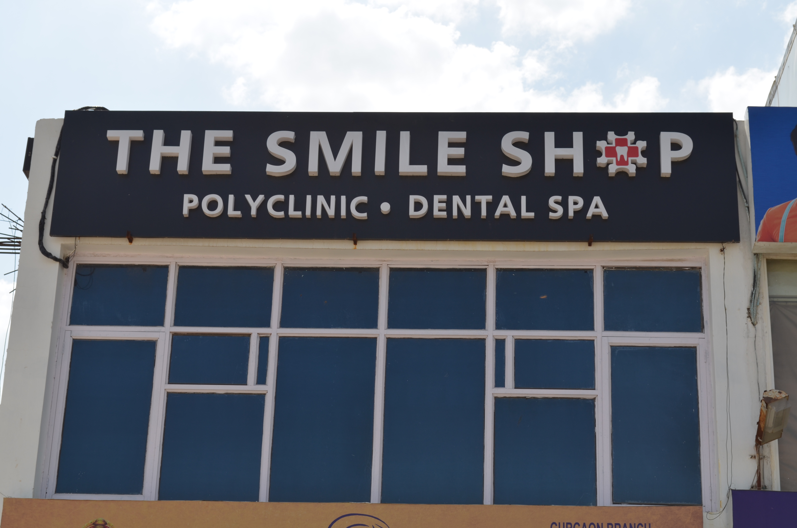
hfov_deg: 27.0
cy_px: 264
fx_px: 1657
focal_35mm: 75
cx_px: 398
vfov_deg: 18.1
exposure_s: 1/200
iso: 100
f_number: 11
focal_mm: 50
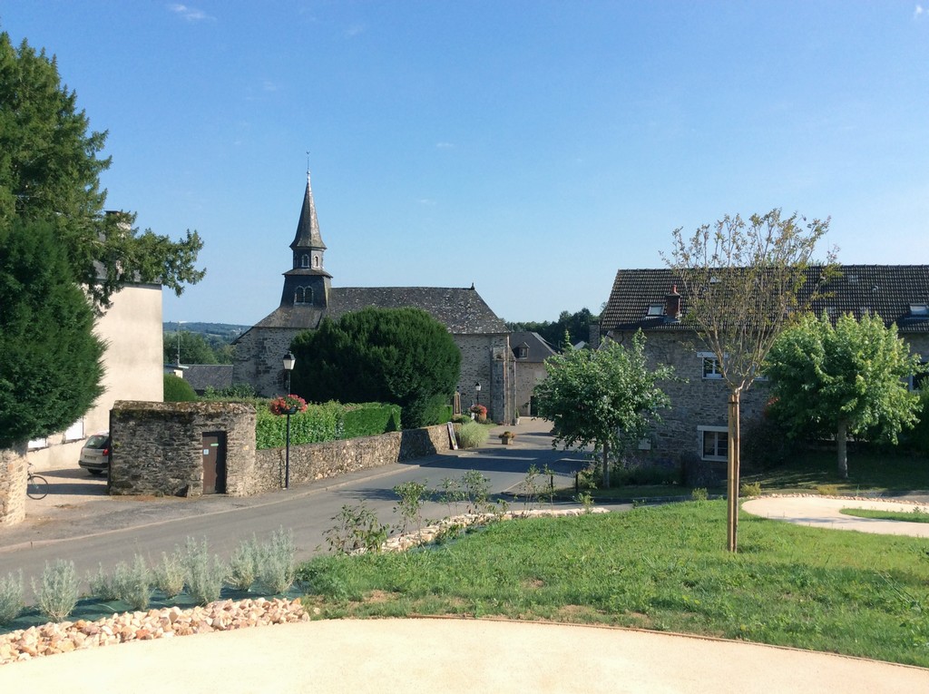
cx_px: 464
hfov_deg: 56.9
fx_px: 858
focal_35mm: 32
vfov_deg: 44.1
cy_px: 347
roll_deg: +0.8
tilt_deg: -1.7
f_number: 2.4
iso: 32
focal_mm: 3.3
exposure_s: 1/1466
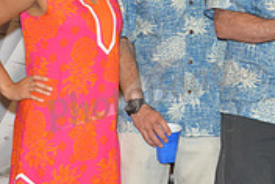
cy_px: -12
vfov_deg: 10.9
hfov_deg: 15.6
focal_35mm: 125
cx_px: 348
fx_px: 956
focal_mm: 38
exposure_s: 1/15
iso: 3200
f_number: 9
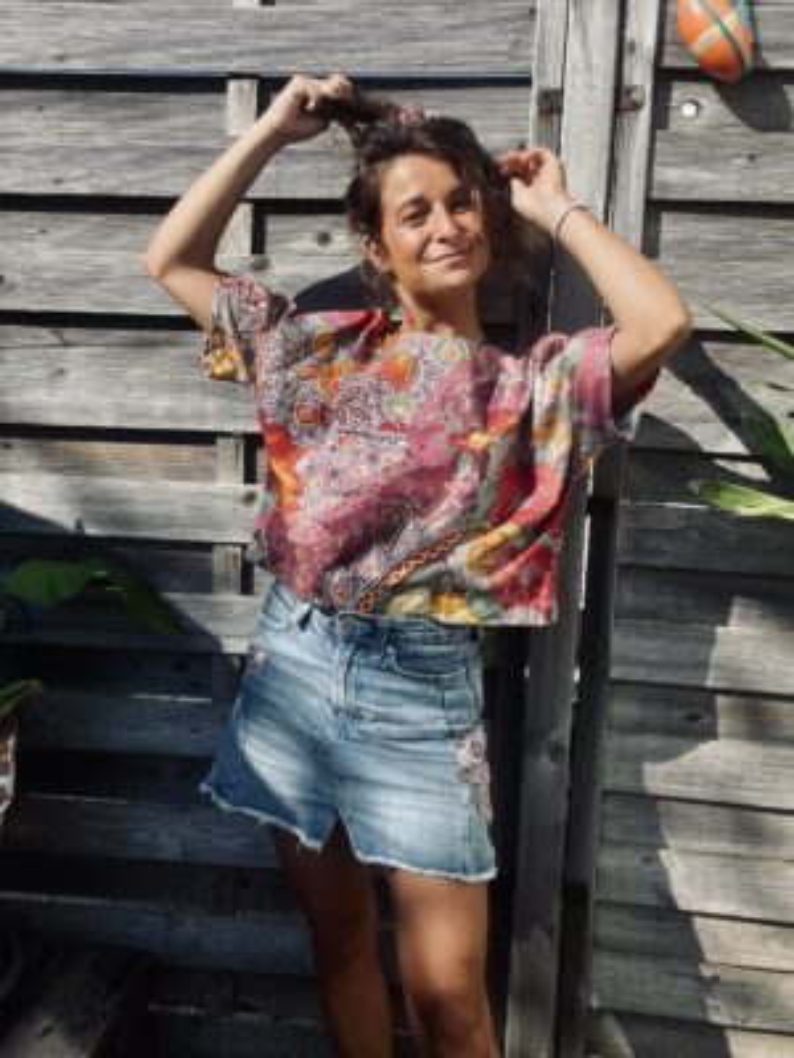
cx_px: 397
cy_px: 529
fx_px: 917
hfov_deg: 46.8
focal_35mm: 30
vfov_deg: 60.0
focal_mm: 2.71
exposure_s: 1/818
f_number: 2.2
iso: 32
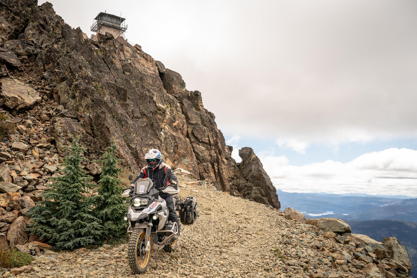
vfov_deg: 41.1
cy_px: 139
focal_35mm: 32
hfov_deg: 58.7
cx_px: 208
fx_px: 371
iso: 800
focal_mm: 32
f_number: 8
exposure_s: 1/1000
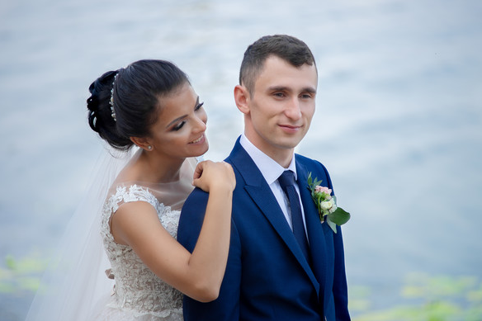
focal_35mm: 202
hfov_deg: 10.2
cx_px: 242
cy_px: 161
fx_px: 2704
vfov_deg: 6.8
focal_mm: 200
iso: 100
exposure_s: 1/200
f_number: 4.5
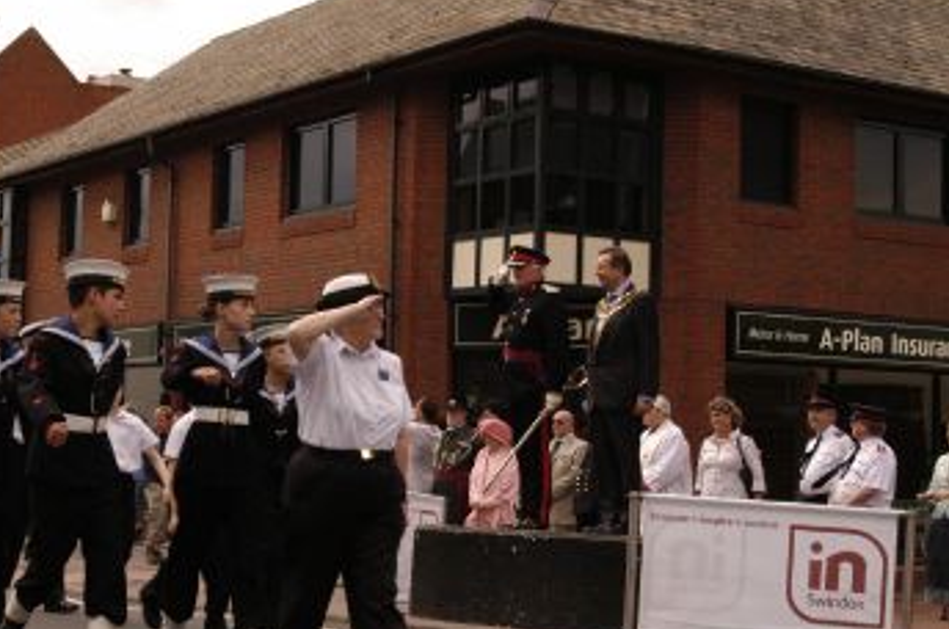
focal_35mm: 70
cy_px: 334
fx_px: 1833
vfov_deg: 19.5
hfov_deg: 28.9
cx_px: 345
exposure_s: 1/400
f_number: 10
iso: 400
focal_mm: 35
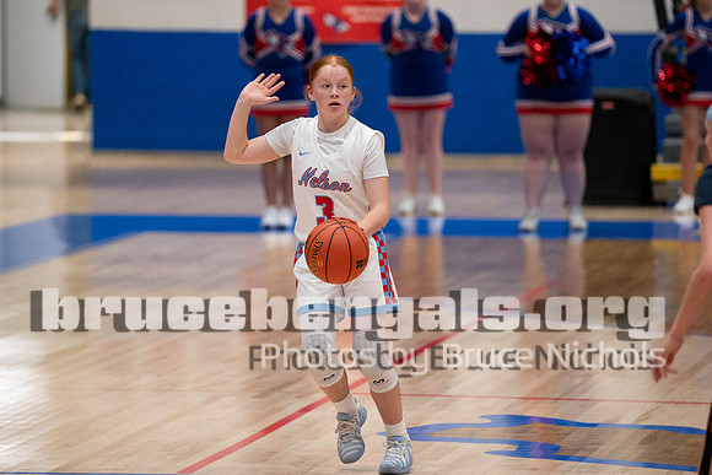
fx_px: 5106
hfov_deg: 8.0
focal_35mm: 258
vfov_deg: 5.3
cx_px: 361
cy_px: 176
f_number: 2.8
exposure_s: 1/1000
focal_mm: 200
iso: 3200
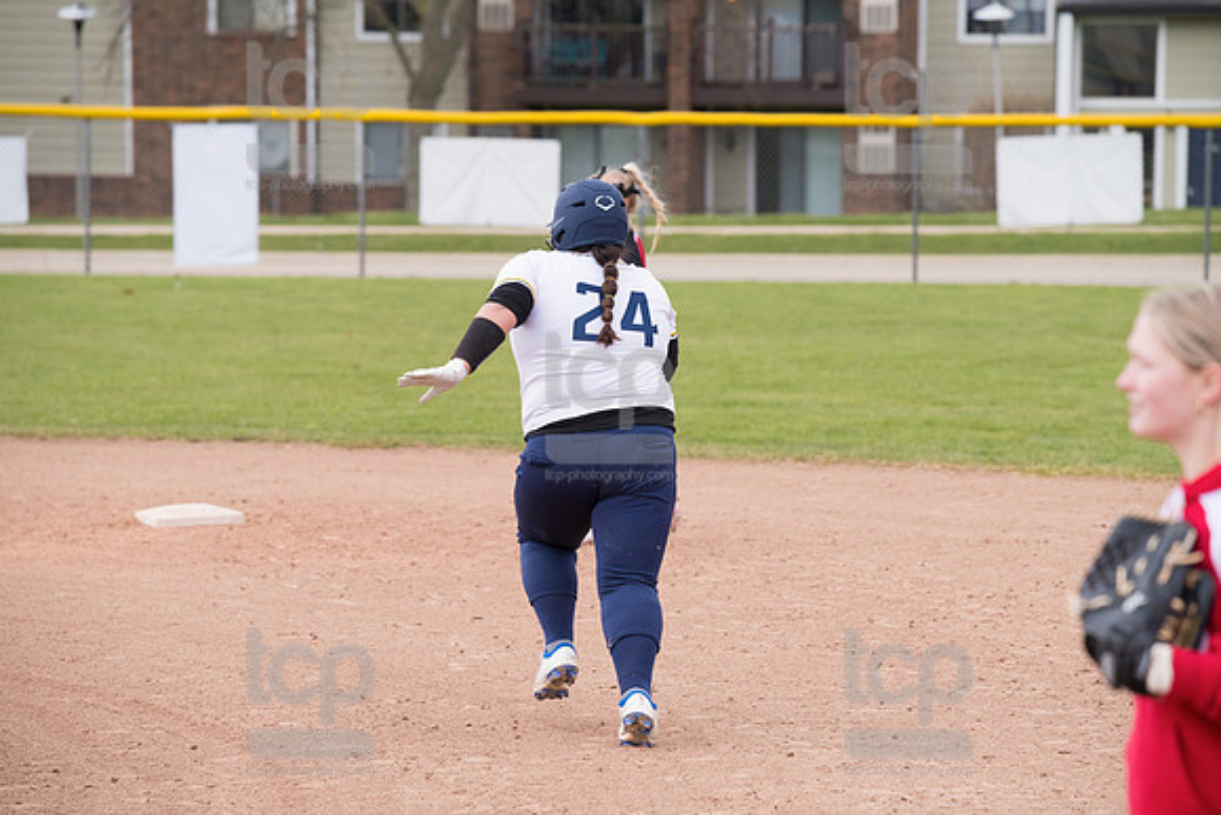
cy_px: 408
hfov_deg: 11.1
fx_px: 6276
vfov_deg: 7.4
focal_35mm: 185
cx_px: 610
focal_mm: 185
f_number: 5.6
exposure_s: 1/1600
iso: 640
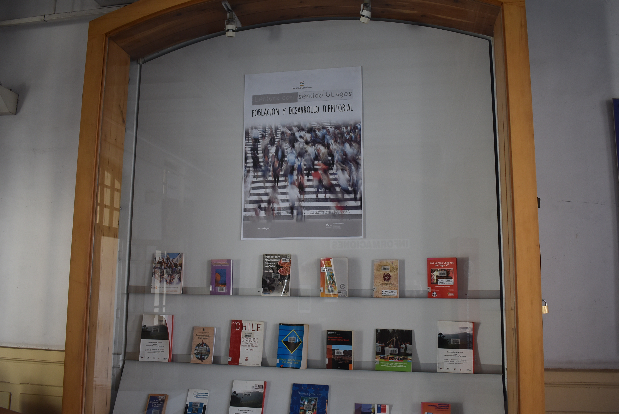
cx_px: 310
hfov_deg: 61.9
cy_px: 207
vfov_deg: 43.7
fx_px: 516
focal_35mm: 30
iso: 500
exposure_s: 1/60
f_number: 4
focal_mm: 20
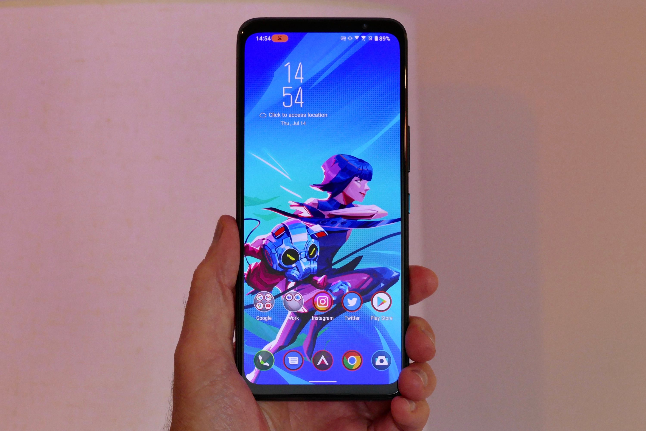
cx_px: 323
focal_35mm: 139
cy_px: 216
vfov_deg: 9.9
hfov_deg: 14.8
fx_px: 2494
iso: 1000
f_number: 4.5
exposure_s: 1/80
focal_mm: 50.69
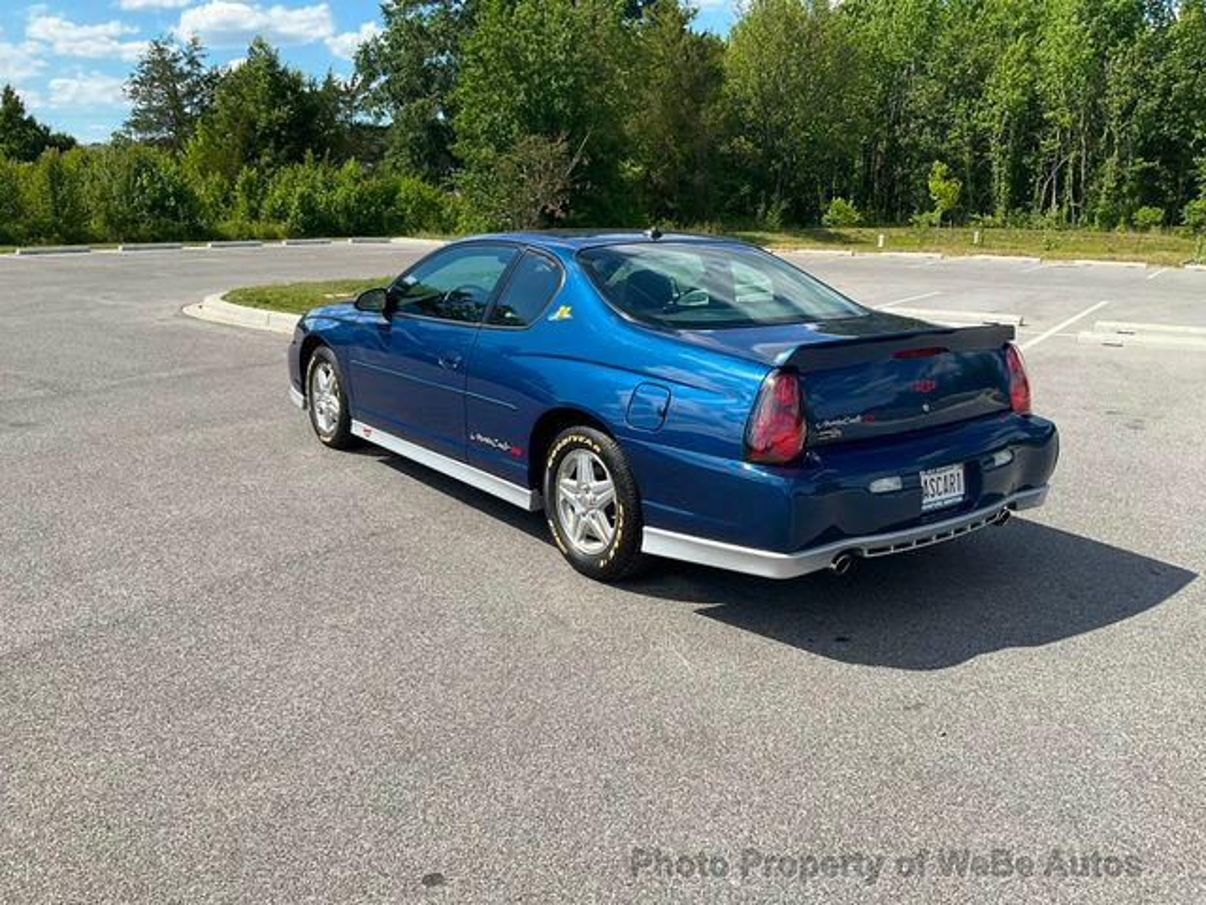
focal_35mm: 29
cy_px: 452
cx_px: 603
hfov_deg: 61.7
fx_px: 1010
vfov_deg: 48.2
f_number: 1.8
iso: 25
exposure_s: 1/1675
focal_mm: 3
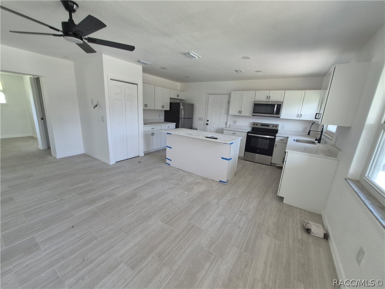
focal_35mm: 13
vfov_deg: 89.9
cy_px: 144
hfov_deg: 106.2
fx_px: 145
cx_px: 192
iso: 100
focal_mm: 1.74
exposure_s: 1/60
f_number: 2.2
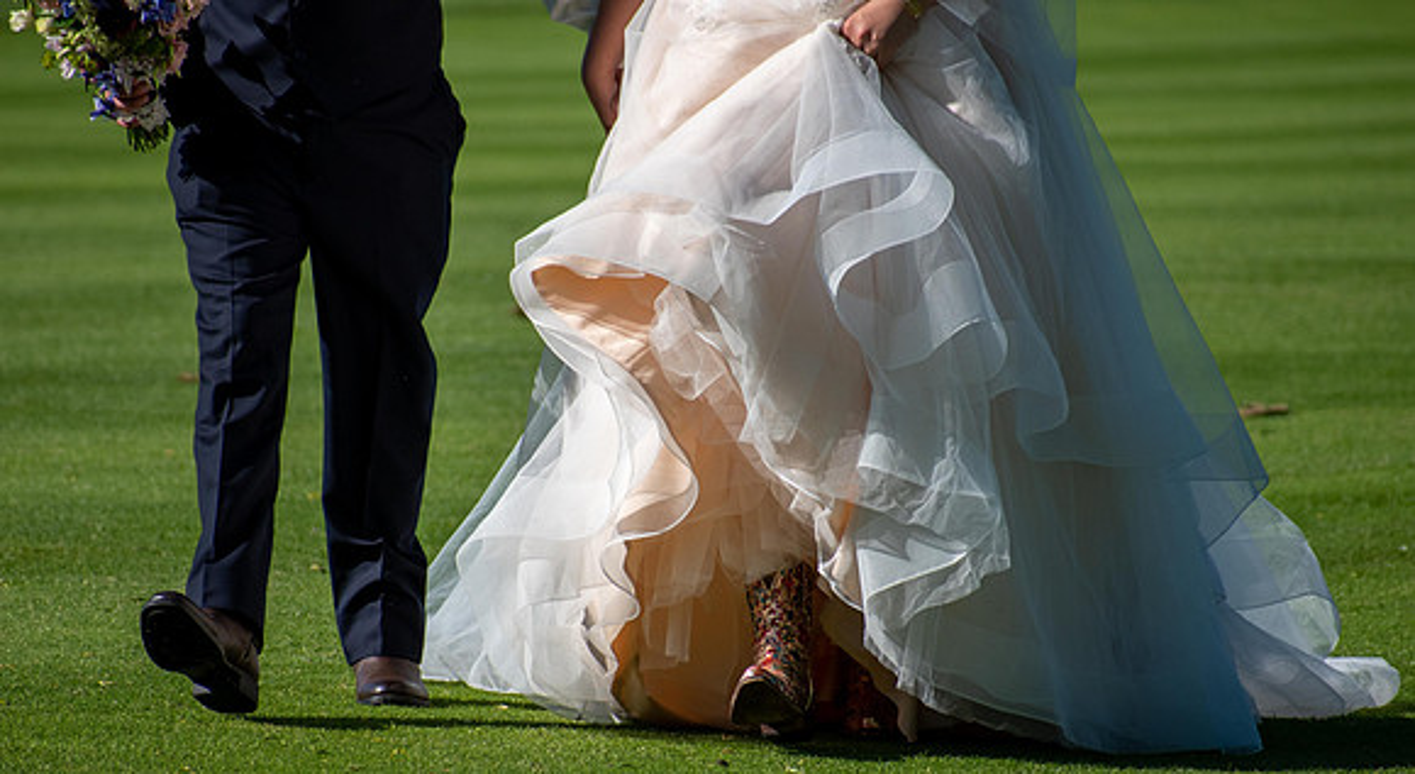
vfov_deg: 2.5
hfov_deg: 4.6
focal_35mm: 477
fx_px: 17778
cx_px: 693
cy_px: 547
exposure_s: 1/2000
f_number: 6
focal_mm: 260
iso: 320
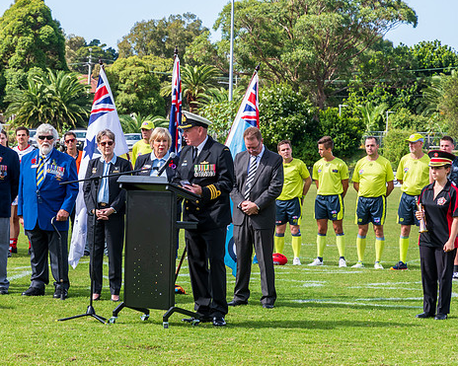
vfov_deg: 10.6
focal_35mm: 146
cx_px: 165
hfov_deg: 13.2
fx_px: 1979
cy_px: 183
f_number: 8
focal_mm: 80
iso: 400
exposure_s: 1/320
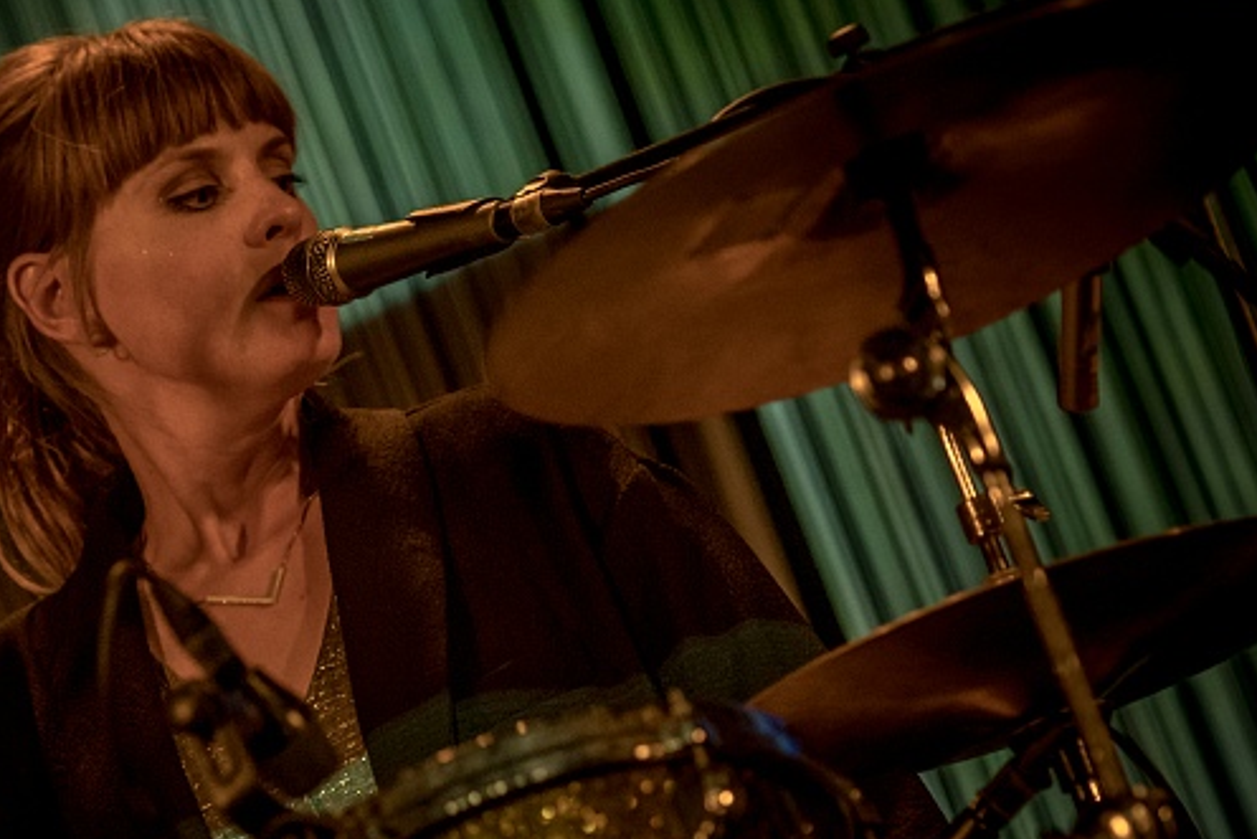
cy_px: 586
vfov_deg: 4.7
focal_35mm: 294
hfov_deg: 7.0
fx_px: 10258
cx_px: 357
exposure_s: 1/80
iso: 2500
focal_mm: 135
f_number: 2.8
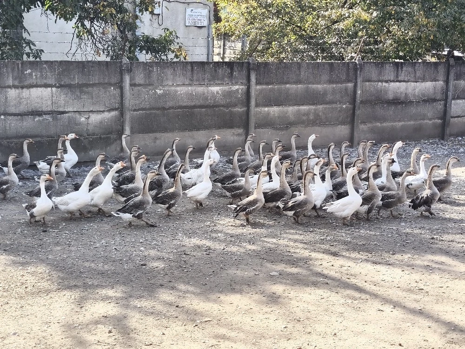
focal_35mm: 58
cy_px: 174
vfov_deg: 25.2
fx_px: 779
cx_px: 232
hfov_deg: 33.2
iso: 50
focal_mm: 6.18
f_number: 1.65
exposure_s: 1/227
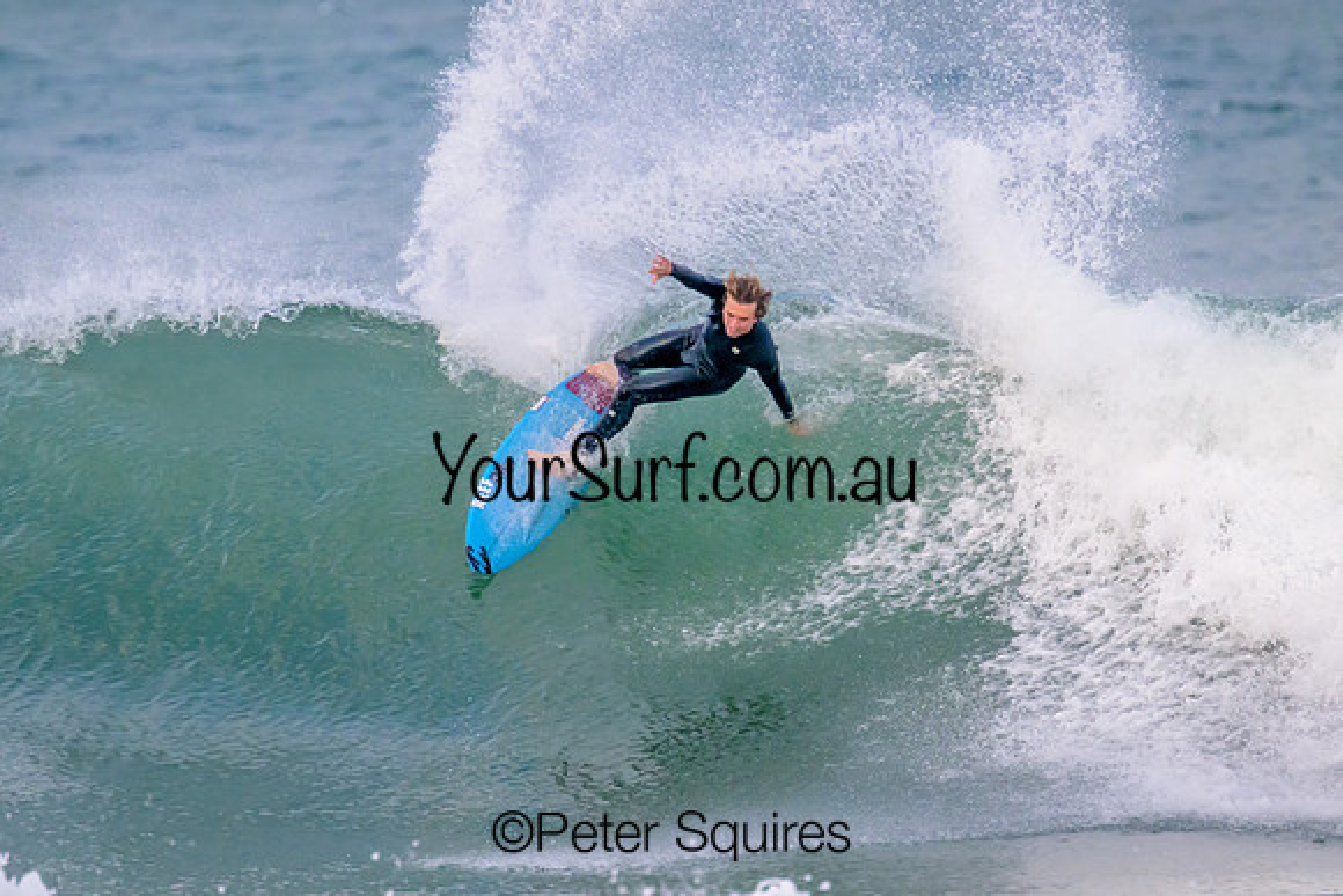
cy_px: 448
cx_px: 672
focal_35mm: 835
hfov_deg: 2.5
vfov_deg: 1.6
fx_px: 31169
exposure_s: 1/2000
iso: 4000
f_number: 11
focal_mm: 800
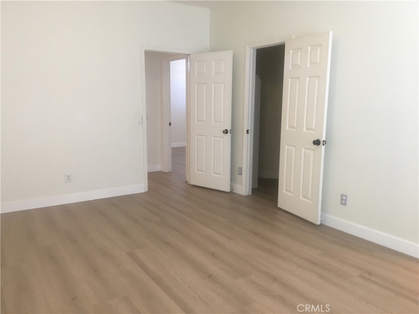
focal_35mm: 29
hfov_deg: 61.7
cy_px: 157
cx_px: 210
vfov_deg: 48.2
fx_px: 351
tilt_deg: -4.9
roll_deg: -0.5
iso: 100
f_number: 2.2
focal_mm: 4.15
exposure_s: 1/30
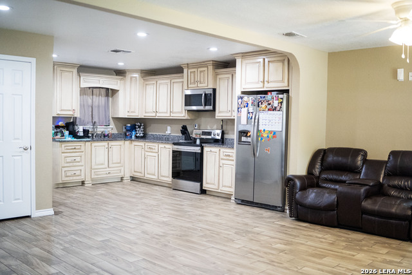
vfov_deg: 37.9
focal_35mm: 35
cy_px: 138
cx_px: 206
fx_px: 401
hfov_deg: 54.4
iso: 5000
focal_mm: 35
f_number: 1.3
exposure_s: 1/1250
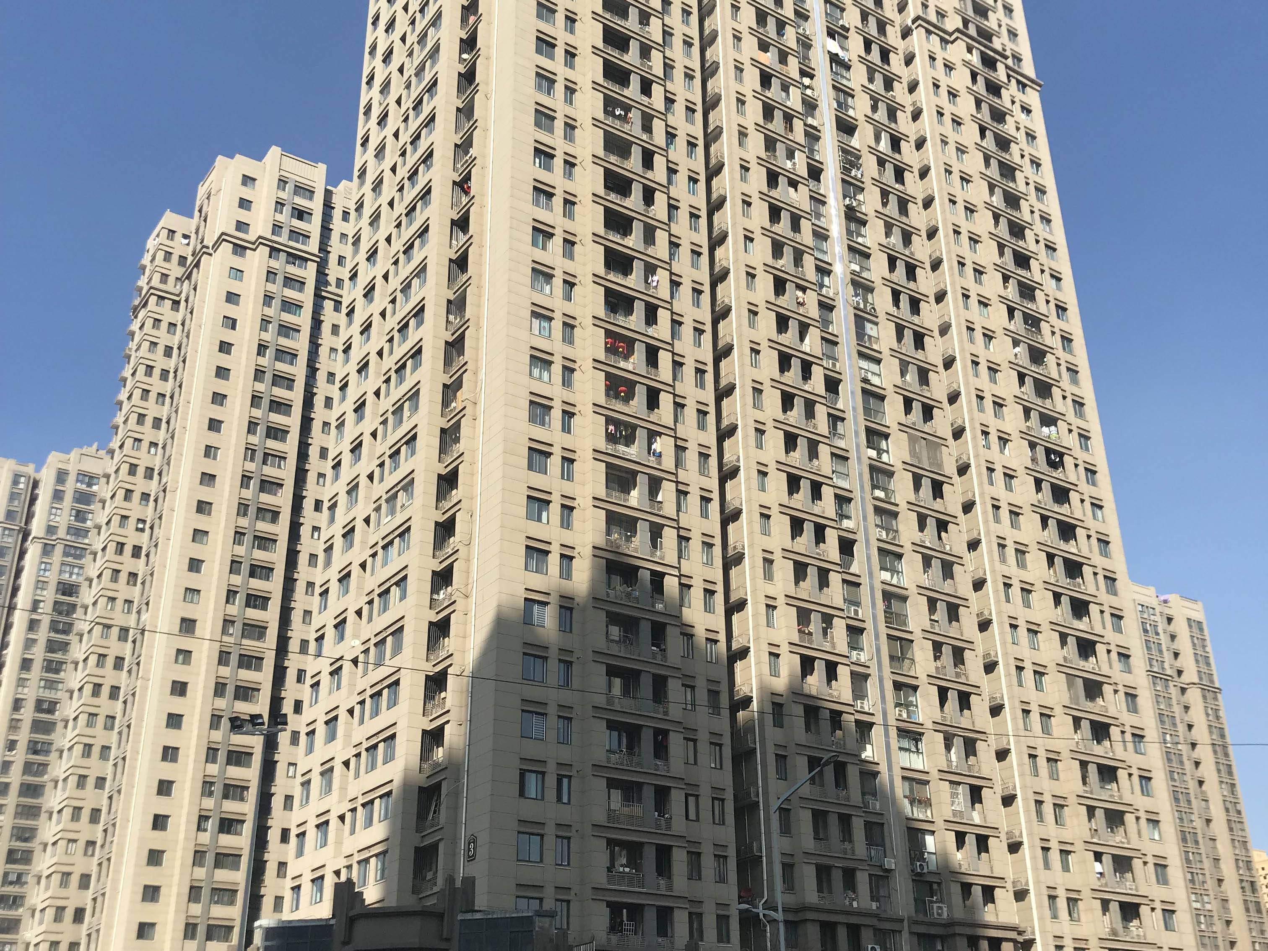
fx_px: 1392
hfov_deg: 49.0
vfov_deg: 37.7
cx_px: 634
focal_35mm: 38
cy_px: 476
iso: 20
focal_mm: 3.99
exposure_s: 1/2227
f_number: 1.8
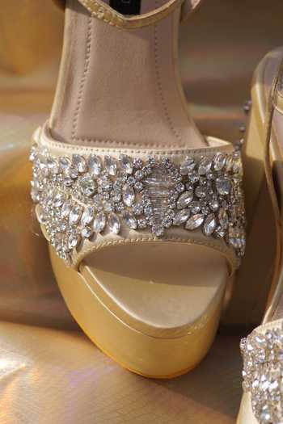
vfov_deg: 13.7
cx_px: 142
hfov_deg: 9.1
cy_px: 212
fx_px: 1769
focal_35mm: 150
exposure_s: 1/320
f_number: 6.3
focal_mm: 100
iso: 100
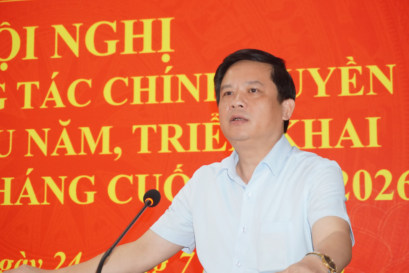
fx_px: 852
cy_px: 136
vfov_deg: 18.2
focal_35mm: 75
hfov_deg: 27.0
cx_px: 204
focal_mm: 50
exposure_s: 1/80
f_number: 5.6
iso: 1600
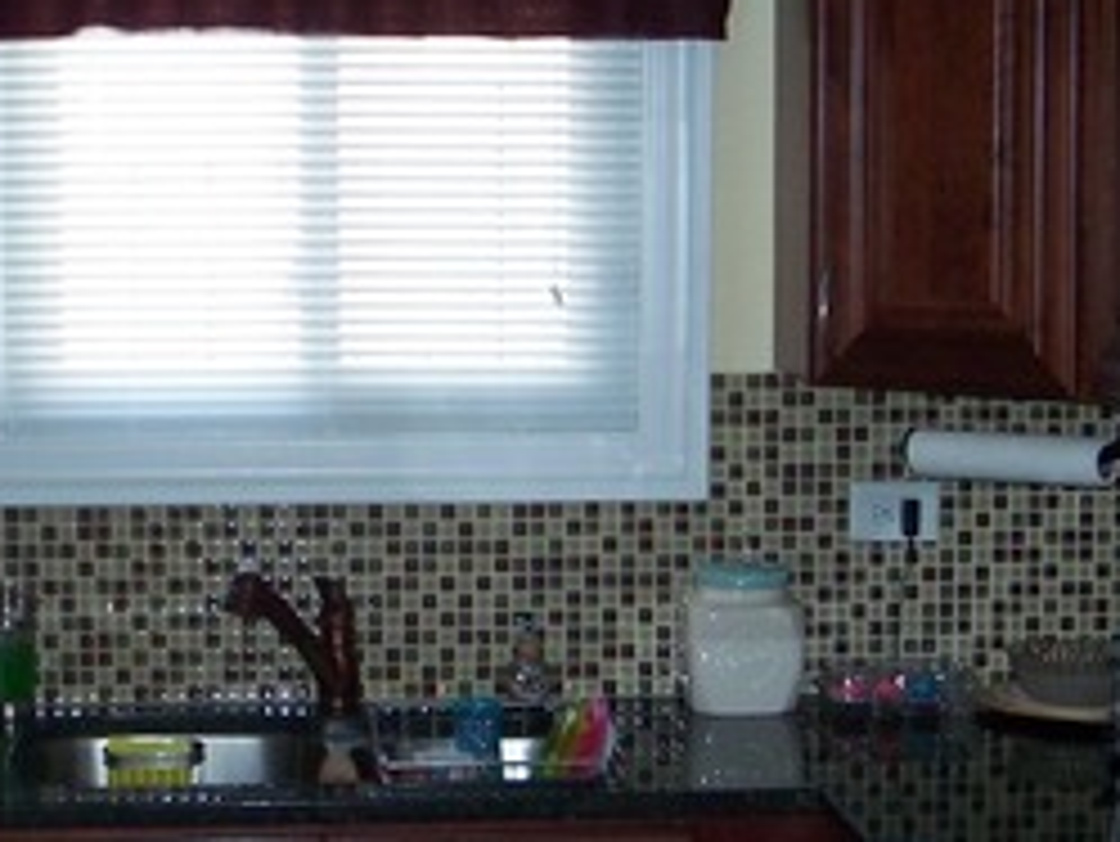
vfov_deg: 15.5
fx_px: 3075
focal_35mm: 95
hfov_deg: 20.6
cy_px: 590
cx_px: 576
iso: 200
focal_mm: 7.8
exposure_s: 1/60
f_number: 2.8
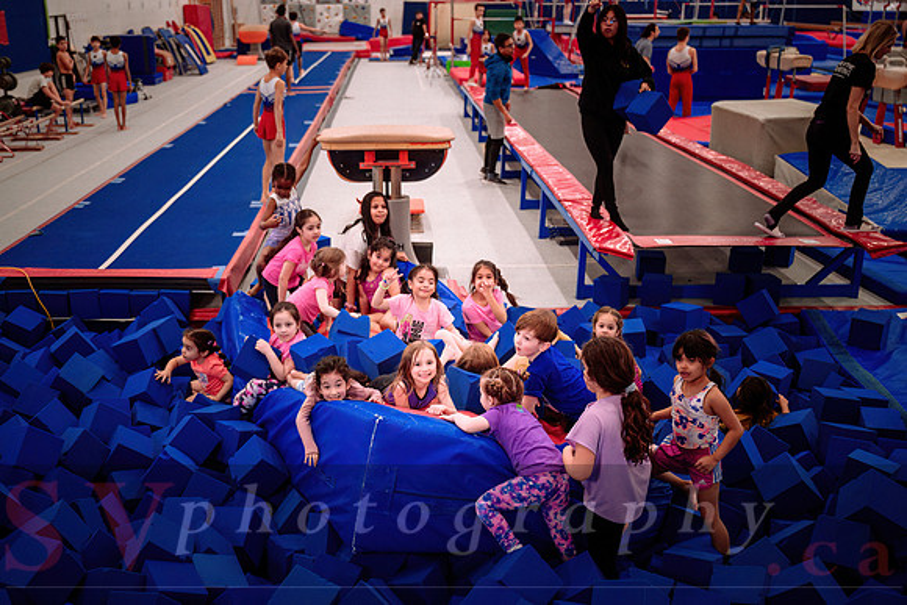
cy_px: 330
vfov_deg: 35.2
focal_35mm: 38
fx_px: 953
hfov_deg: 50.8
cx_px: 406
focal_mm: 34
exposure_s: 1/400
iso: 1600
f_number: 2.8
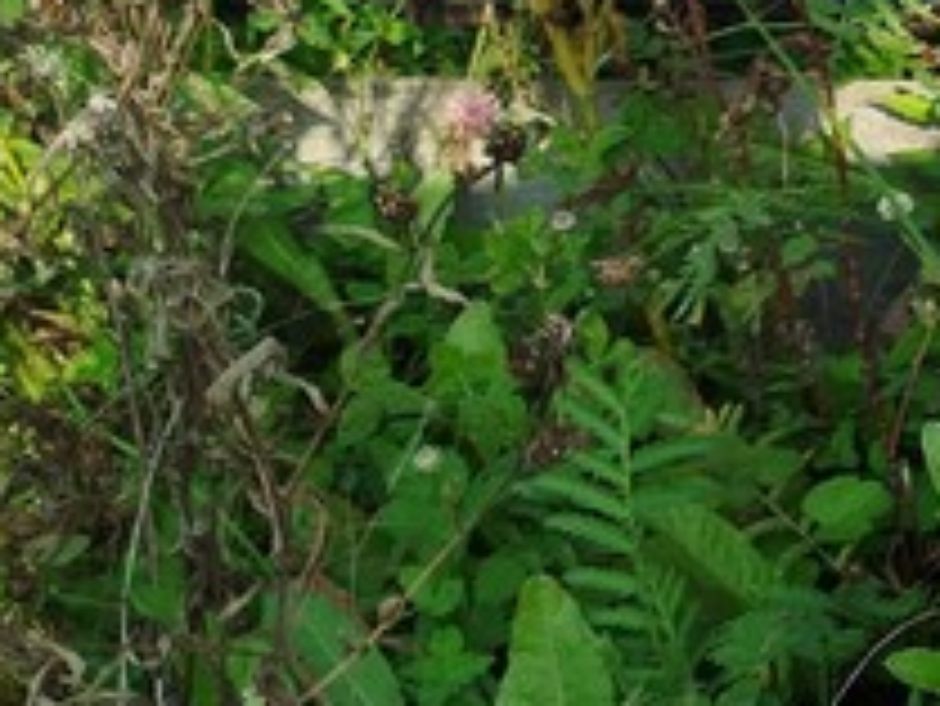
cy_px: 130
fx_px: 2500
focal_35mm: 92
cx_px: 1498
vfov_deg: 16.0
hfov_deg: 18.4
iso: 50
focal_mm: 5.31
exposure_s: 1/432
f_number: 1.7
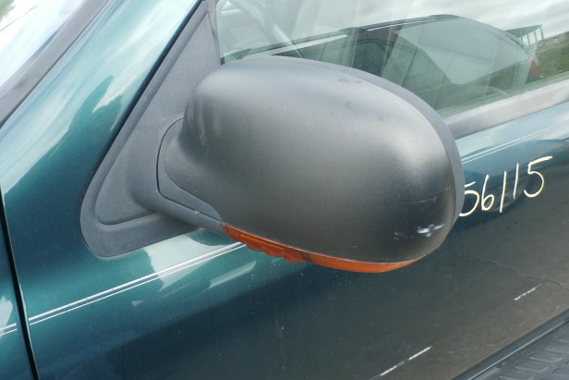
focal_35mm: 27
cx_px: 281
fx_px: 427
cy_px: 175
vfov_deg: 47.9
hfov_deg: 67.4
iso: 100
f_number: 3
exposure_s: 1/200
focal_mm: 4.5
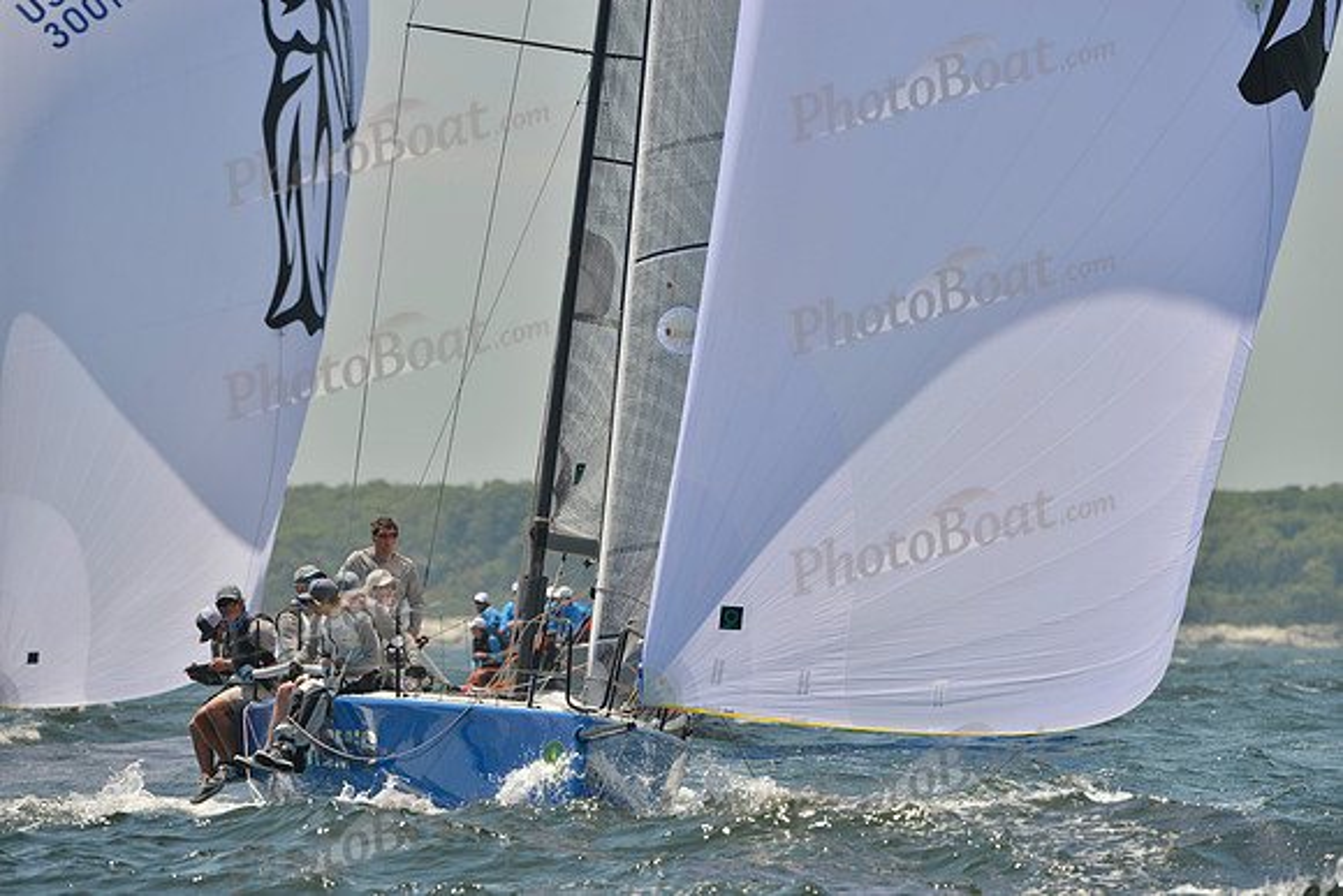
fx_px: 14925
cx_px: 672
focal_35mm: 400
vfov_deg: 3.4
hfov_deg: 5.2
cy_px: 448
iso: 280
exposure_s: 1/1250
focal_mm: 400
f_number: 8
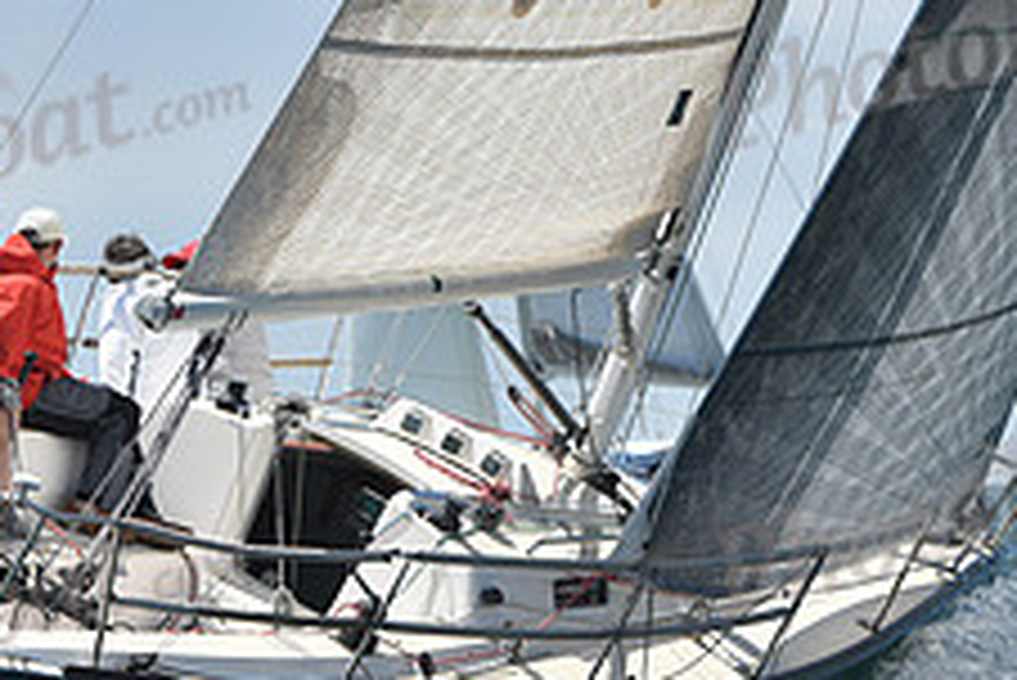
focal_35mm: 359
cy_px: 331
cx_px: 486
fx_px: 10148
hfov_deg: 5.7
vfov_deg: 3.8
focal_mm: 140
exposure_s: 1/1250
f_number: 7.1
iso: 250
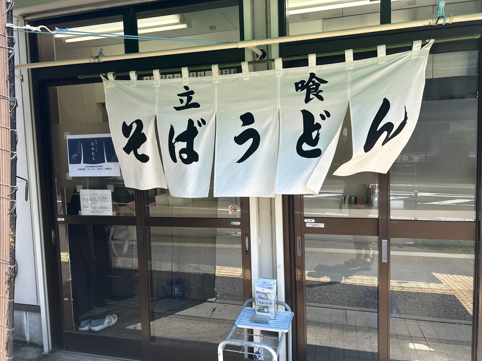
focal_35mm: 26
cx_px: 241
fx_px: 362
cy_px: 180
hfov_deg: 67.3
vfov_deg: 53.1
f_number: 1.5
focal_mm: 5.7
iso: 50
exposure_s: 1/1112
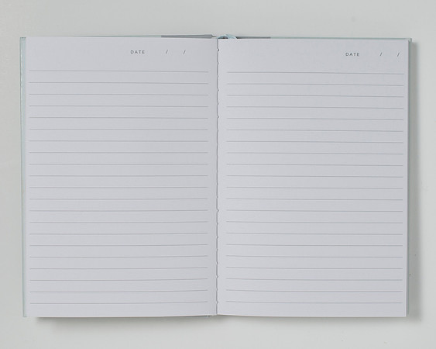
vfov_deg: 17.4
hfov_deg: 21.7
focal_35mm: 88
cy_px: 178
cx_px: 220
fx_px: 1136
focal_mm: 50
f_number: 10
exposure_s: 1/200
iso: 200
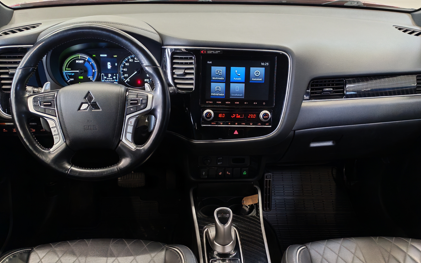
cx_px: 210
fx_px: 402
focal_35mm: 35
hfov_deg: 55.3
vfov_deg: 36.2
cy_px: 154
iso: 1250
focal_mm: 6.12
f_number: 1.9
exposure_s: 1/50
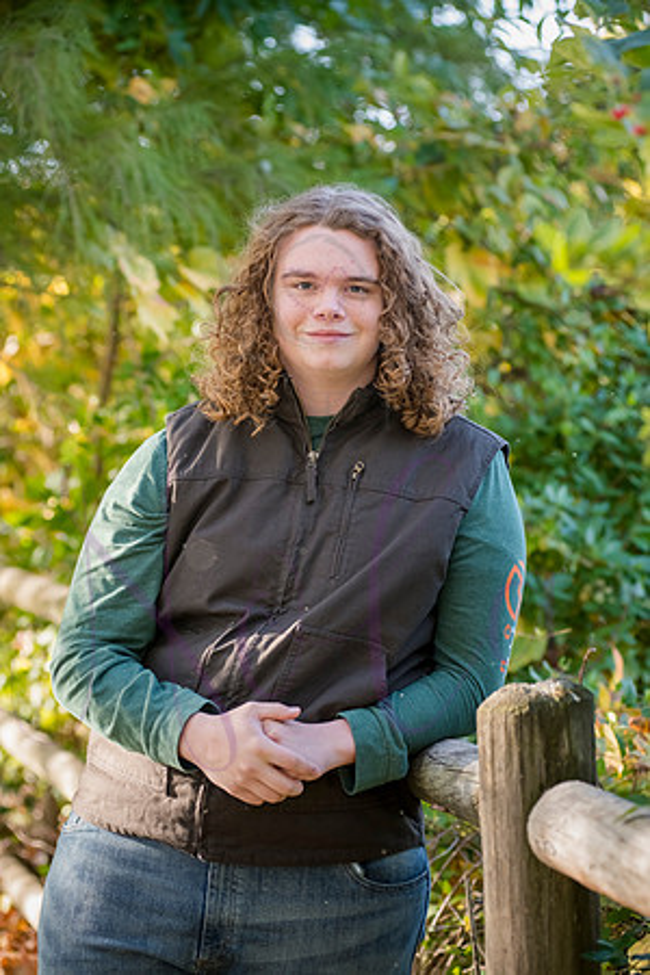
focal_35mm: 86
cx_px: 325
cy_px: 488
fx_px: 2329
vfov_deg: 23.6
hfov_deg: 15.9
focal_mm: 86
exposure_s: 1/320
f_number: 4.5
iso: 640
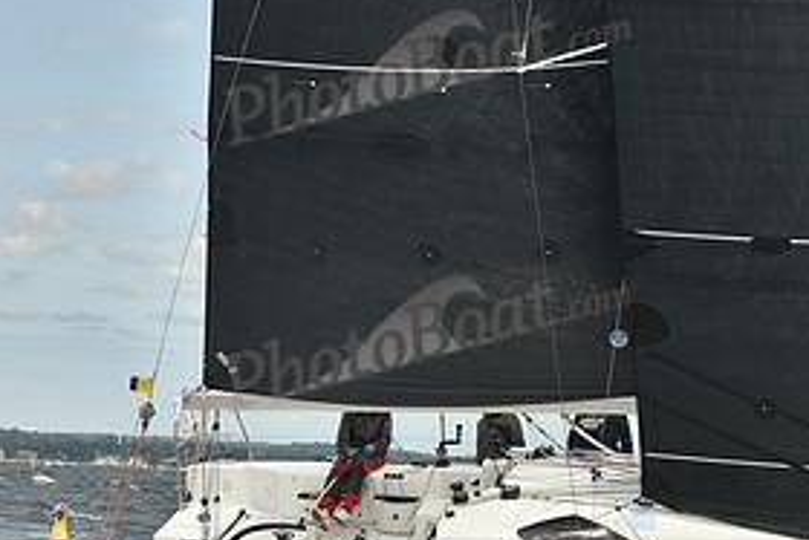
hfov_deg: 14.0
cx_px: 783
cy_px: 446
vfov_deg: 9.4
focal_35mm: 145
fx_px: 3260
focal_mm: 70
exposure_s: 1/800
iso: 250
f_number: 8
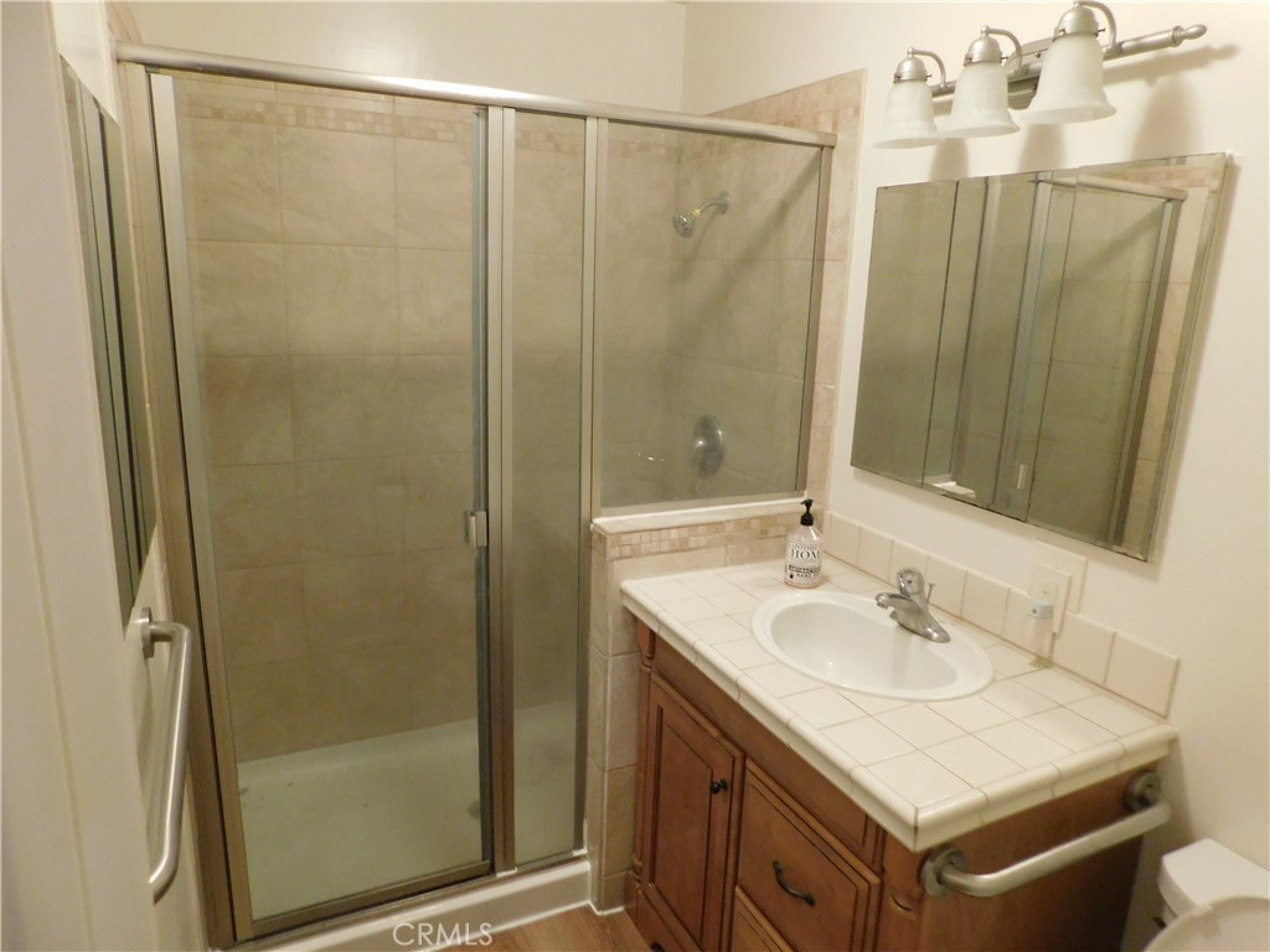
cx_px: 635
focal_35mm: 23
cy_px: 476
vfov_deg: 58.9
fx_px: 844
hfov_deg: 73.9
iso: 400
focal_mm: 4
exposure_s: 1/15
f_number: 3
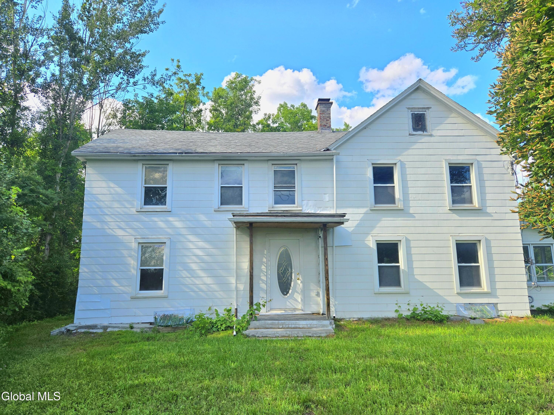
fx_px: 368
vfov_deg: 58.9
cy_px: 208
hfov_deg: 73.9
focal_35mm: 23
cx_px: 277
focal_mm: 5.4
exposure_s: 1/3333
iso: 80
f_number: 1.8
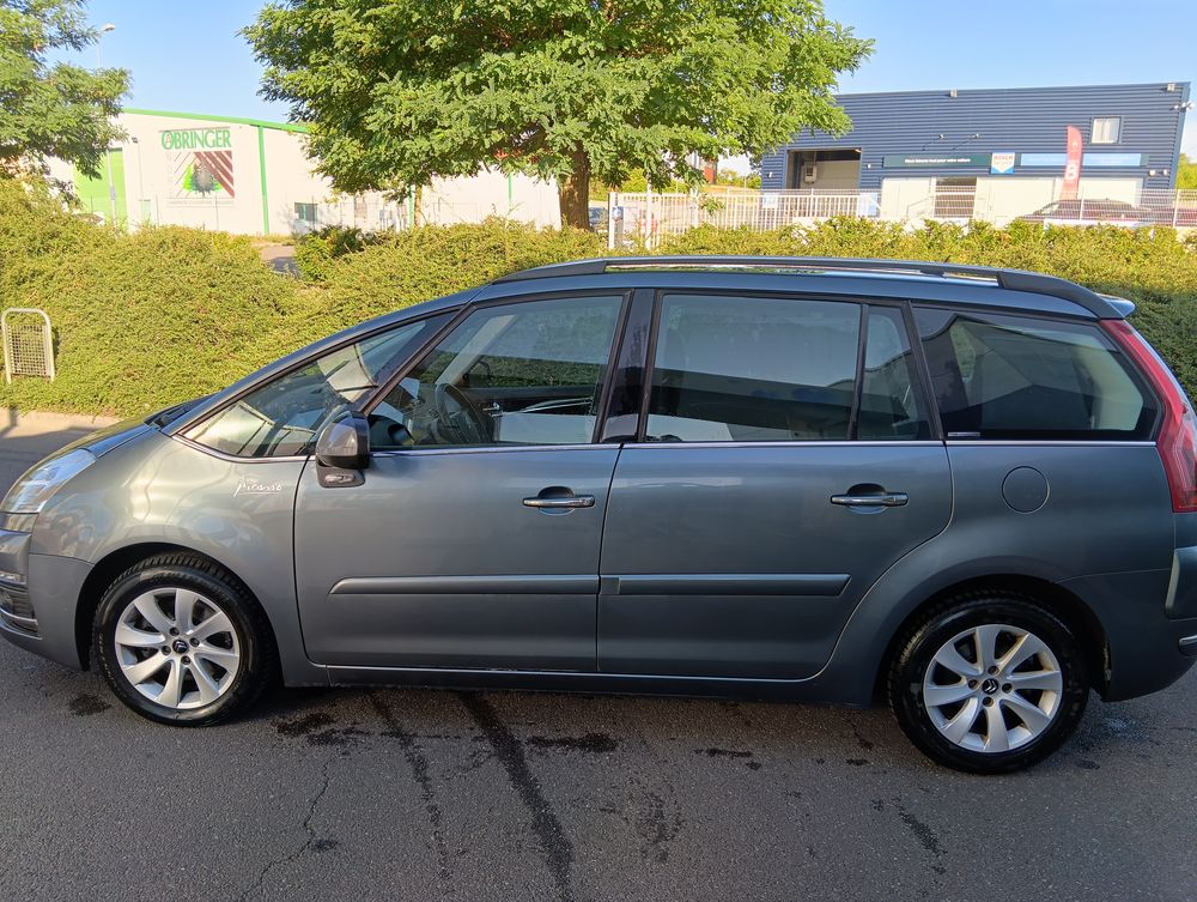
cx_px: 598
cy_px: 451
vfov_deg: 53.2
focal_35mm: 26
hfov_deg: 67.2
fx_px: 900
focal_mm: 3.96
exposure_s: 1/139
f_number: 1.8
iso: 50
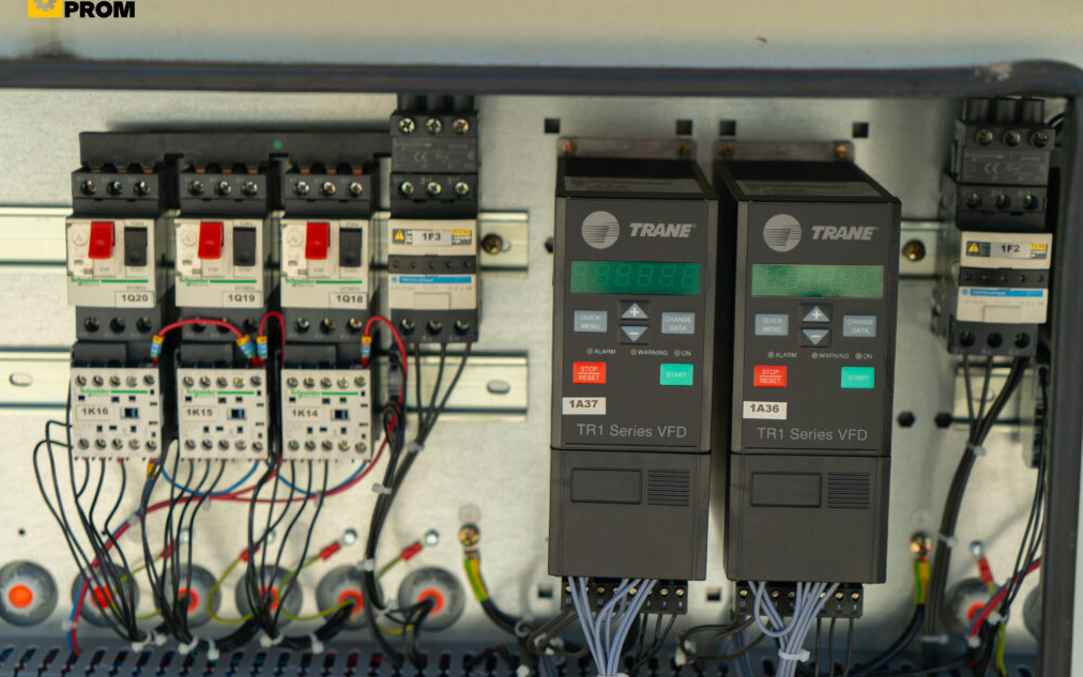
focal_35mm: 66
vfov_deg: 19.7
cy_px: 314
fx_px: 1948
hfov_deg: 31.1
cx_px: 544
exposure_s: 1/200
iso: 100
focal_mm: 64
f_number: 4
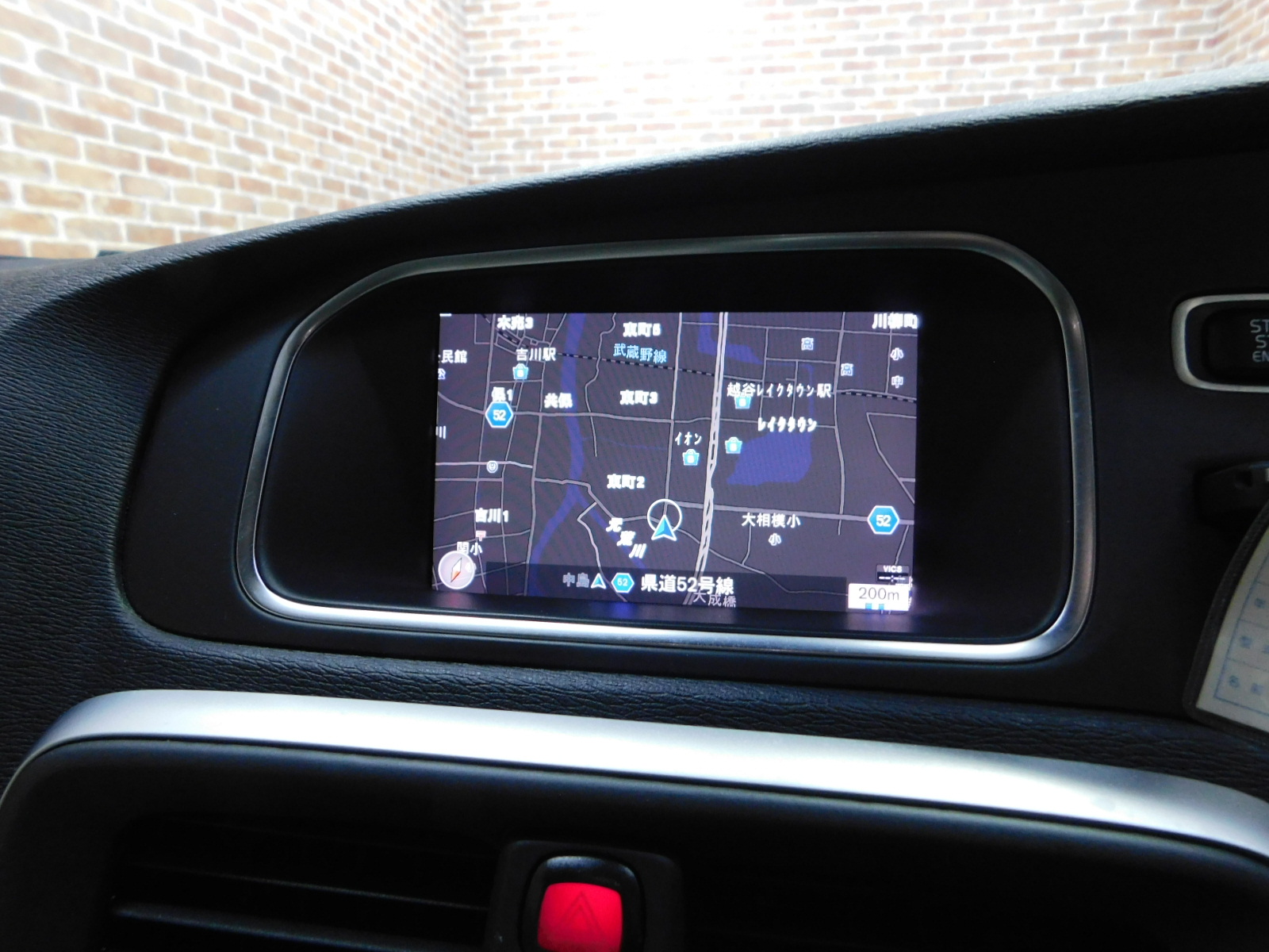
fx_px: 843
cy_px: 476
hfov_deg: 73.9
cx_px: 634
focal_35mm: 23
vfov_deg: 58.9
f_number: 3
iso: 400
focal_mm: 4
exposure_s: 1/30
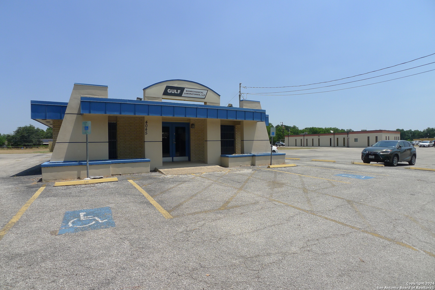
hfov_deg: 73.7
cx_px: 218
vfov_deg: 53.2
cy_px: 145
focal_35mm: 24
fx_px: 290
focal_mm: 5.1
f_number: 4
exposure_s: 1/800
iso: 80
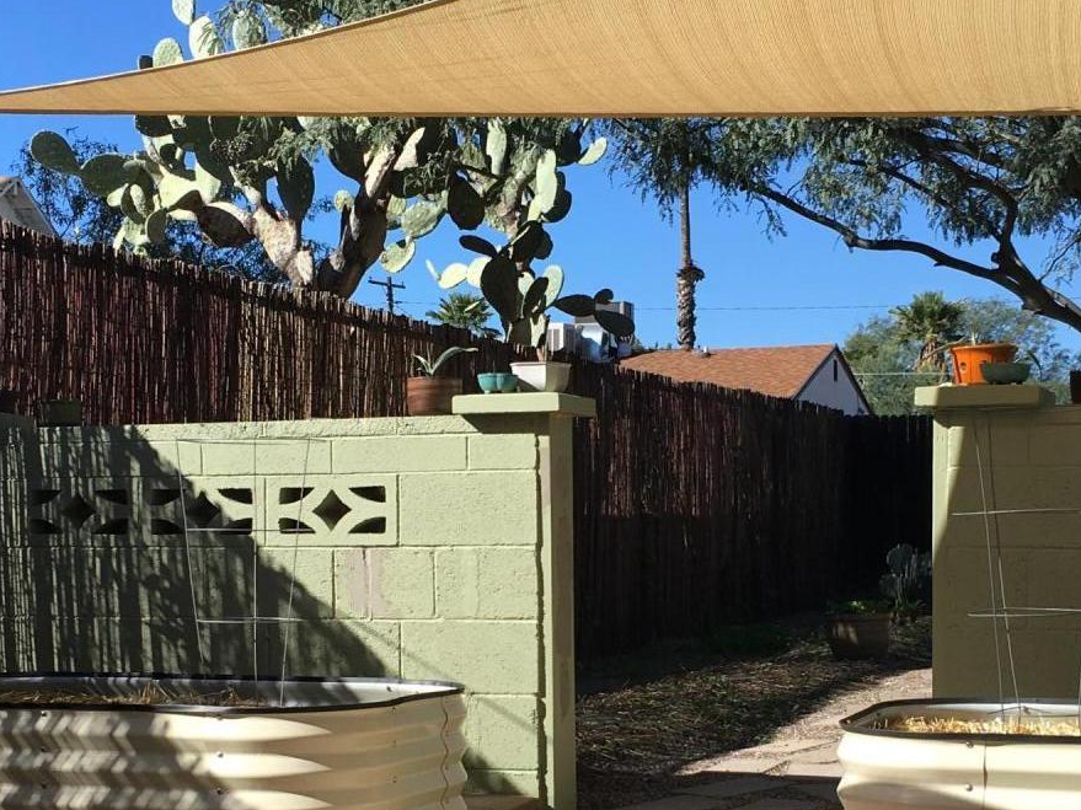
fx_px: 2061
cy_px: 604
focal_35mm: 66
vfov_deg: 22.1
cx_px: 553
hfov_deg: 29.4
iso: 25
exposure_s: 1/1261
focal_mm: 4.15
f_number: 2.2
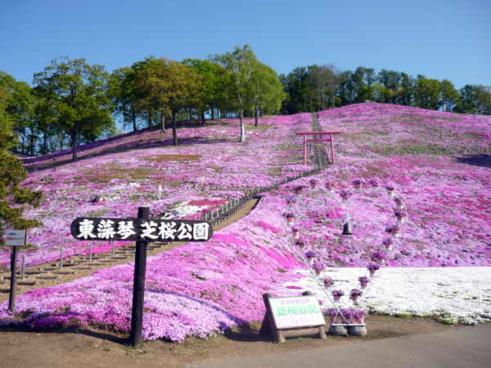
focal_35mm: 33
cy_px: 184
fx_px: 468
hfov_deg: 55.4
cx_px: 246
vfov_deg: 42.9
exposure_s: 1/1000
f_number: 2.8
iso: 100
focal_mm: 5.5
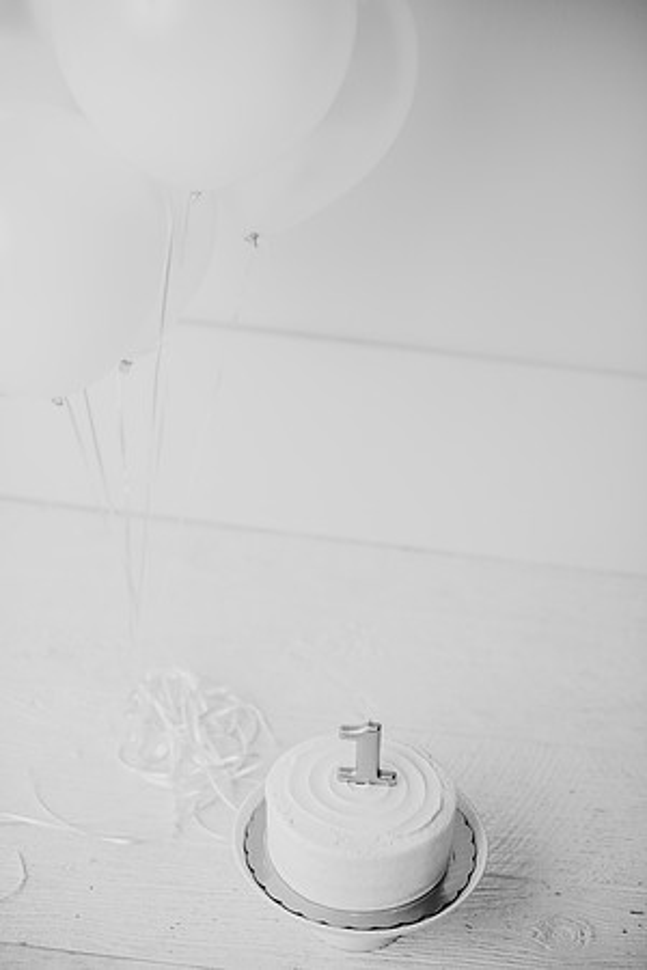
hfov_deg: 27.0
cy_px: 485
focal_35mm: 50
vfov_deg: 39.6
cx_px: 324
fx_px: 1348
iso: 100
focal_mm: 50
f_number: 2.5
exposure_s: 1/160
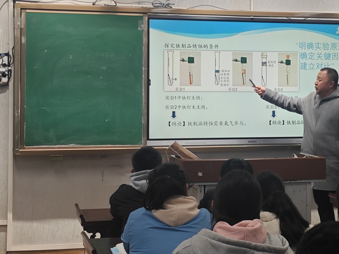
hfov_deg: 22.9
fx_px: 823
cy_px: 91
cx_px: 279
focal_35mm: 84
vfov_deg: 17.5
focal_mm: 5.84
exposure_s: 1/100
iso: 100
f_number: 1.6
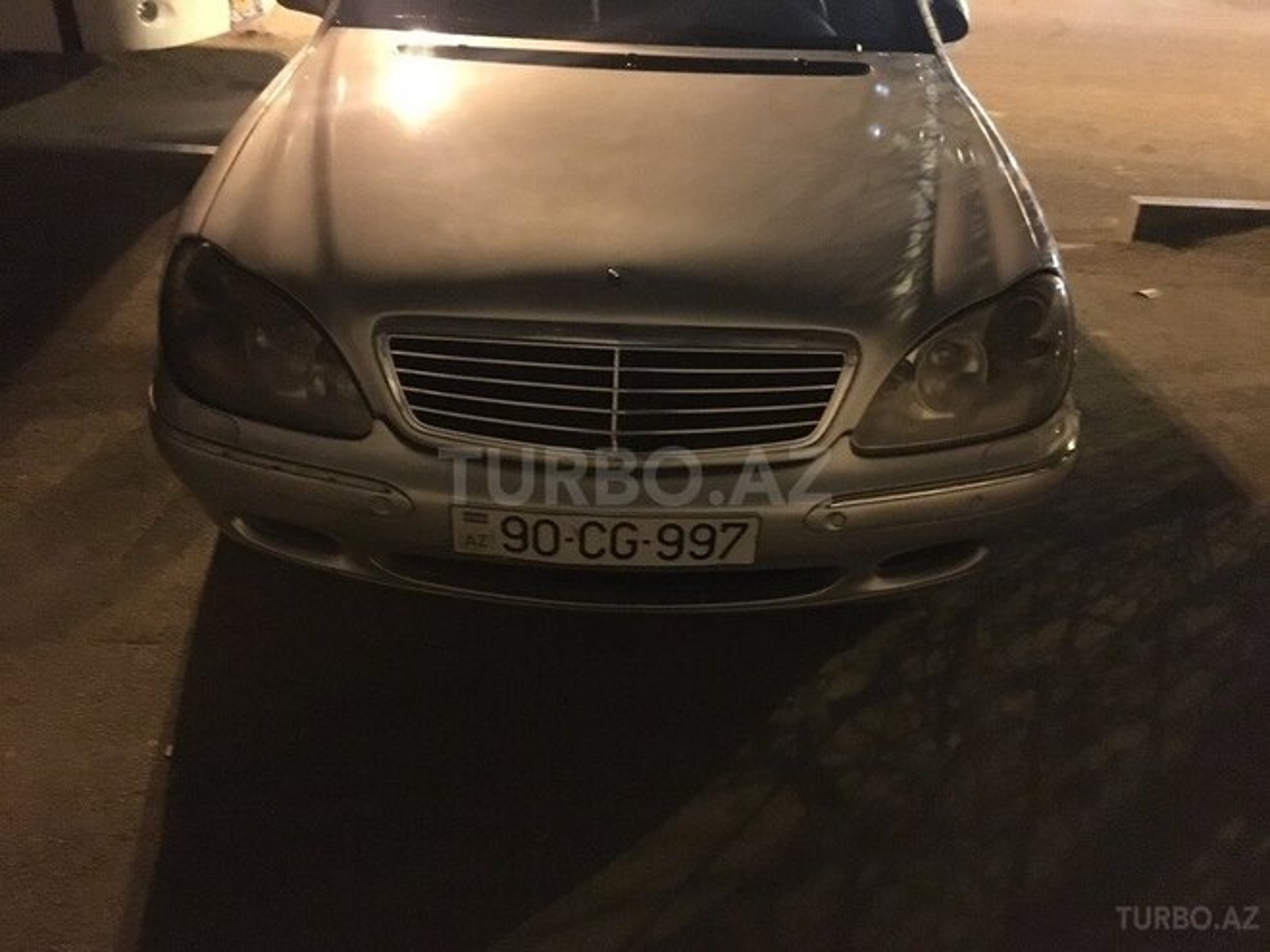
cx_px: 635
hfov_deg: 61.7
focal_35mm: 29
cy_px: 476
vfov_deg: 48.2
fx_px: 1064
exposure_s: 1/17
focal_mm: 4.15
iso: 1250
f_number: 2.2
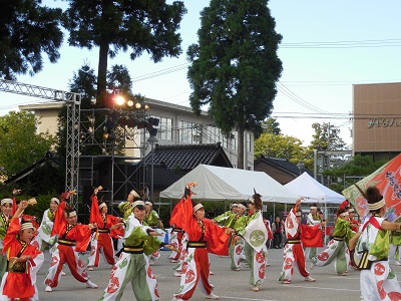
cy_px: 150
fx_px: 799
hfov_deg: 28.2
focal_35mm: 69
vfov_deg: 21.3
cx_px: 200
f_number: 4.4
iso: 125
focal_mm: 12.5
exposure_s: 1/200
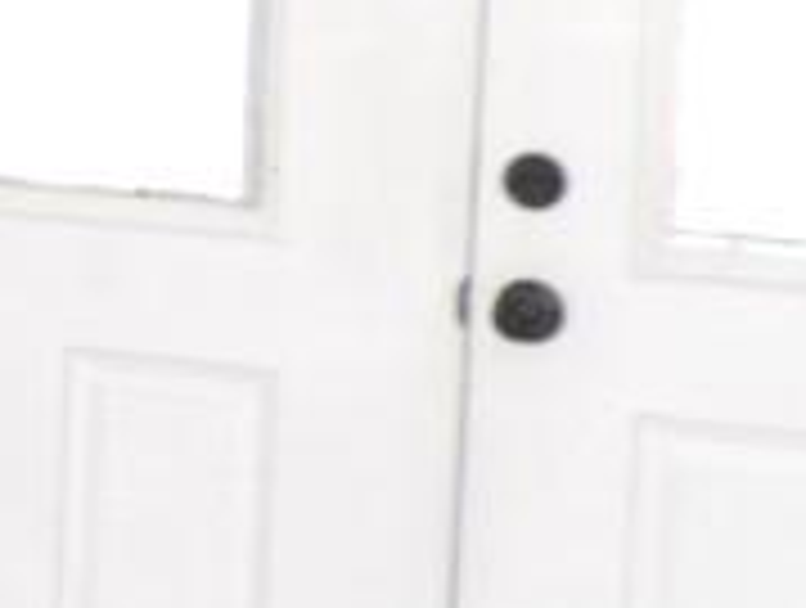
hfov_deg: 11.1
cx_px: -1342
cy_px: 23
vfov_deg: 10.8
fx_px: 3196
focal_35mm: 137
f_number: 3
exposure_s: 1/30
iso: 200
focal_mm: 4.3
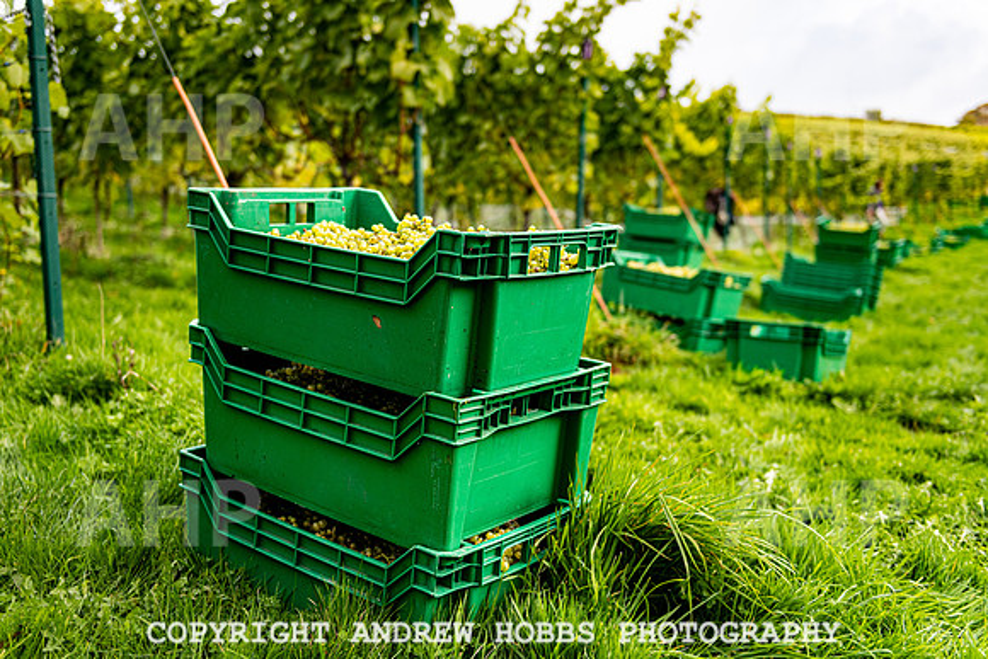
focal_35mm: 39
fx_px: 1060
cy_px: 317
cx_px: 458
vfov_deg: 34.5
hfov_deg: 49.9
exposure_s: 1/2000
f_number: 3.2
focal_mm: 36
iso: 320
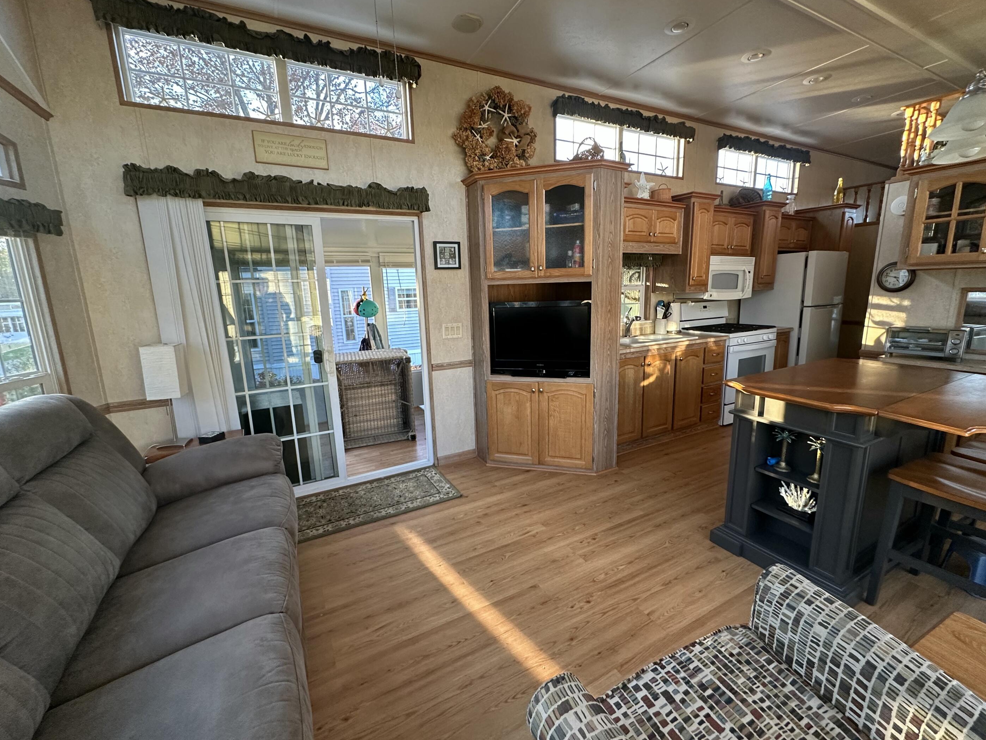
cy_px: 370
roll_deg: +2.1
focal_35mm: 15
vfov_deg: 81.7
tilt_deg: -11.0
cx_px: 506
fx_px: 427
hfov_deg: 98.1
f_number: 2.2
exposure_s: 1/99
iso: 250
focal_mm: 2.22
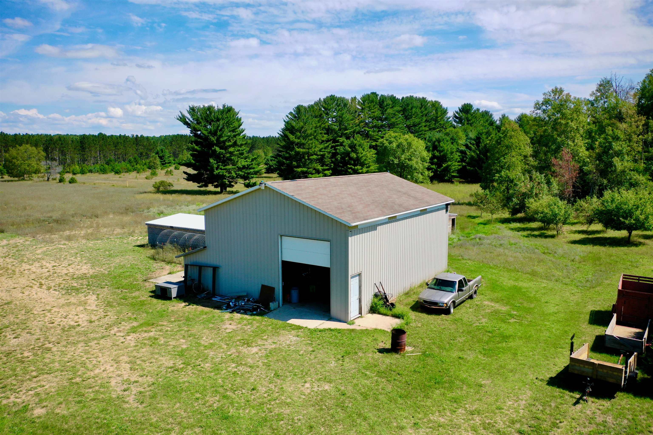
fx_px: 508
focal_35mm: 28
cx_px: 326
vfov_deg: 46.4
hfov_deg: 65.5
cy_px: 218
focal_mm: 10.26
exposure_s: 1/2500
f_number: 9
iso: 100
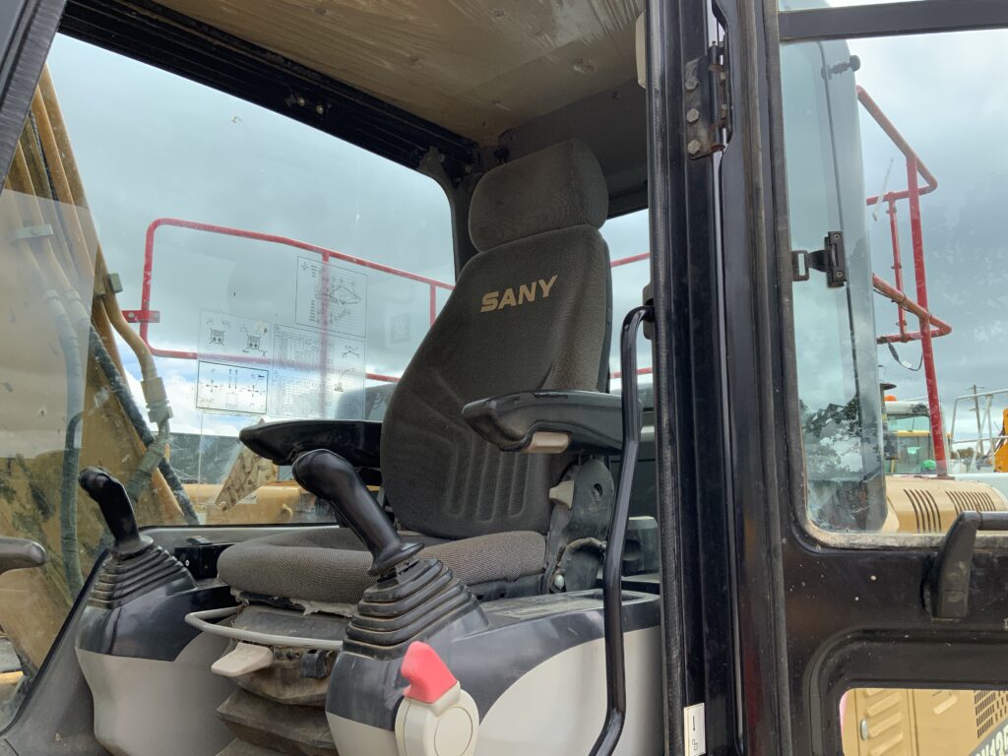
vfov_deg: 48.2
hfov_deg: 61.7
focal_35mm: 29
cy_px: 378
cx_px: 504
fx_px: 844
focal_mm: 3
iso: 16
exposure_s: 1/650
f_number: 1.8
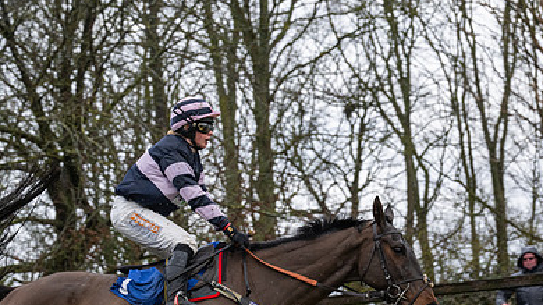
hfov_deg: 16.9
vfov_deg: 9.5
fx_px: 1828
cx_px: 234
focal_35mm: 127
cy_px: 283
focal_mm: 70
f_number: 4
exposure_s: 1/1250
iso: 800
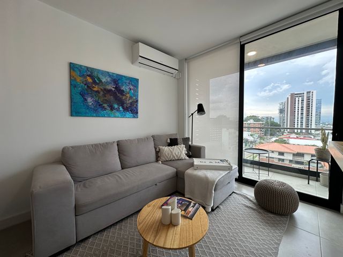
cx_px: 172
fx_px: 139
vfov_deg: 85.7
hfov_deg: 102.1
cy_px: 128
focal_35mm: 14
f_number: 2.2
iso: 40
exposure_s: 1/158
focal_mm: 2.22
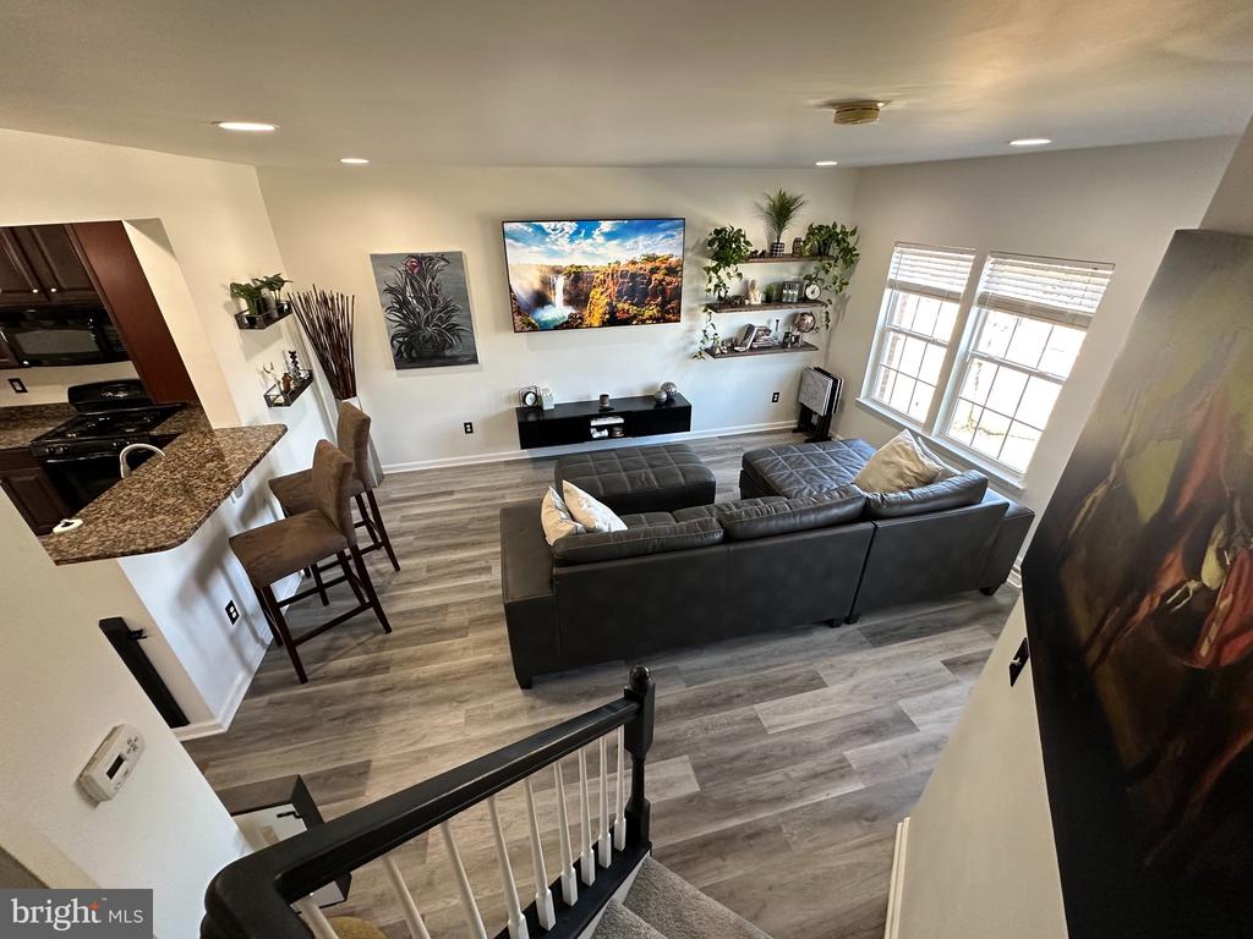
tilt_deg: -28.4
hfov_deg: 102.1
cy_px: 470
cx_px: 626
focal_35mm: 14
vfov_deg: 85.7
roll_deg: +0.2
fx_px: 507
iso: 200
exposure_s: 1/60
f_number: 2.2
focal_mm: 2.22
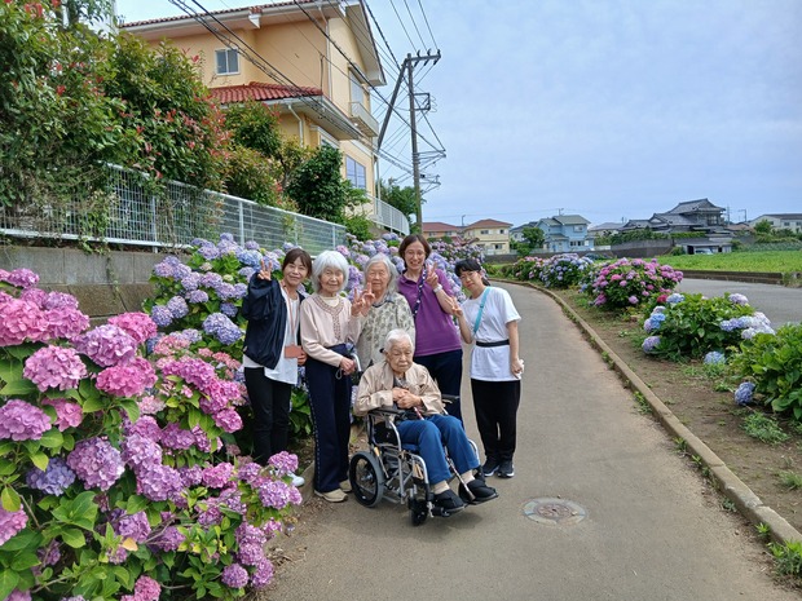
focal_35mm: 26
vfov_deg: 53.1
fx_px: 602
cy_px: 300
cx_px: 401
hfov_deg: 67.3
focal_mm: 3.86
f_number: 1.8
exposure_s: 1/466
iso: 20
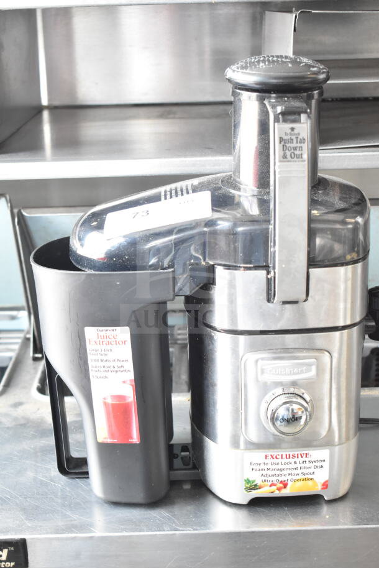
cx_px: 190
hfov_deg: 23.8
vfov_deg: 35.0
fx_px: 899
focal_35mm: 57
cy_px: 284
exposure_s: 1/100
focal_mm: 38
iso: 1600
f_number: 4.8
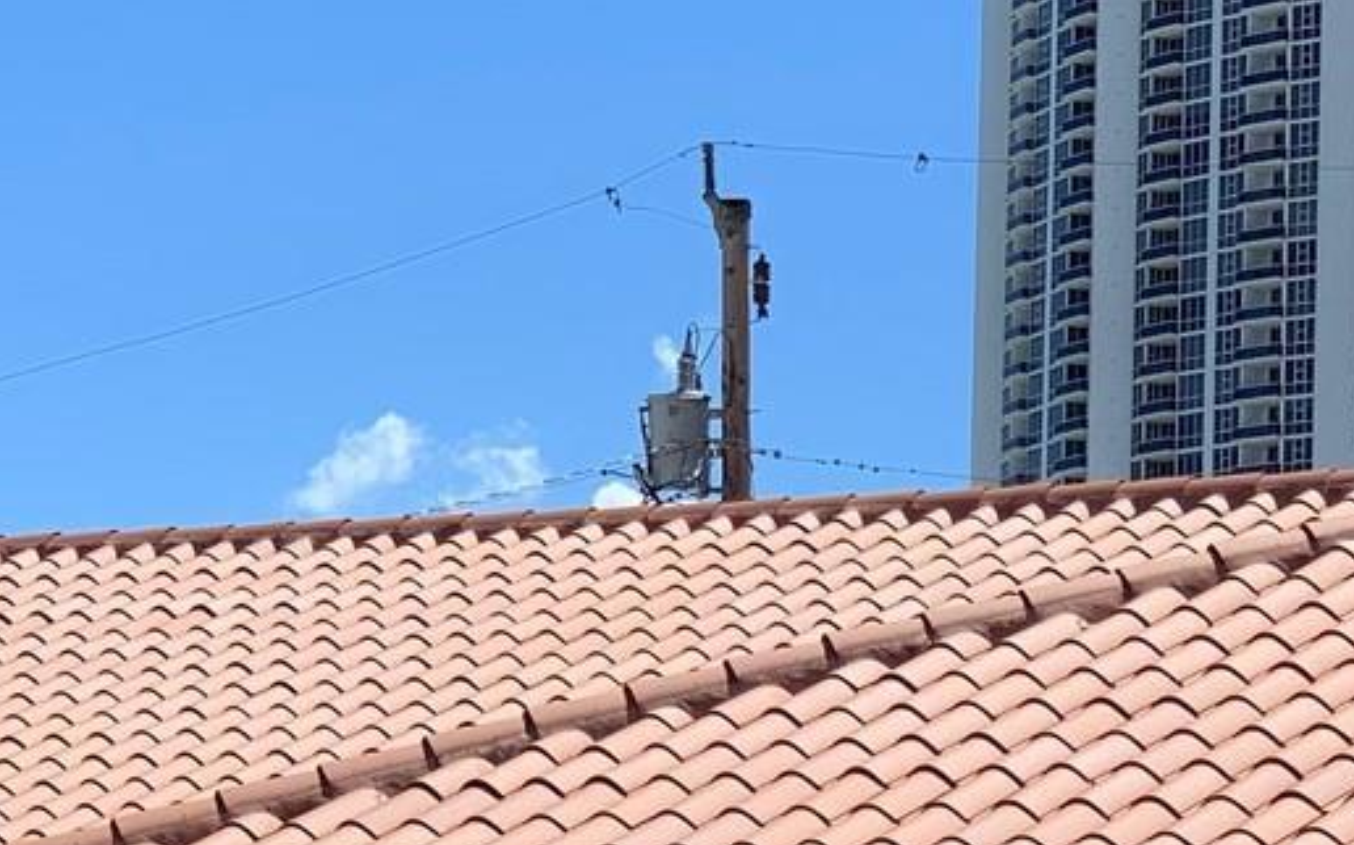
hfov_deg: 12.2
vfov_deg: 7.6
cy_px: 1026
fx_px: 6307
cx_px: 1152
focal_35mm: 171
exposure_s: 1/1410
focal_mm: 6
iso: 16
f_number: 2.4
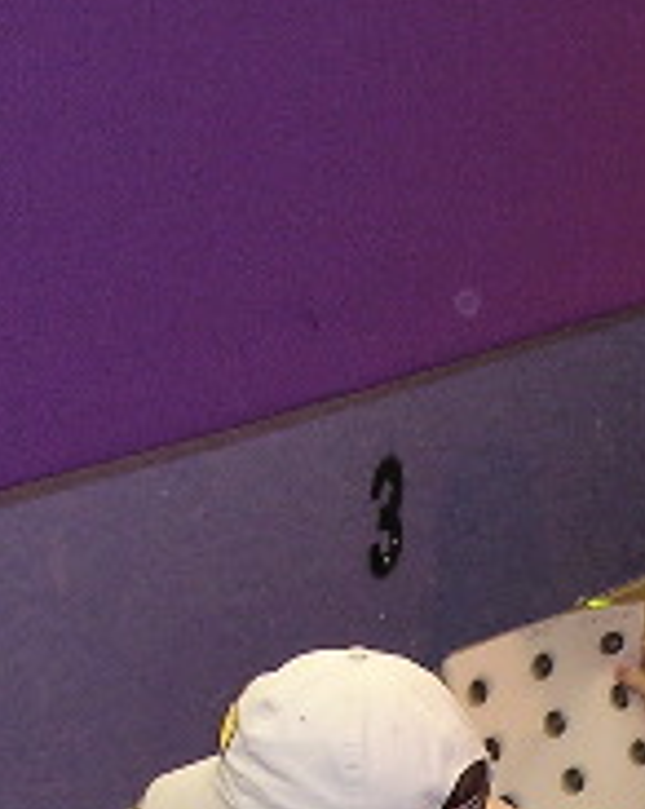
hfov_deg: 11.7
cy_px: 968
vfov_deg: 14.4
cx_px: 627
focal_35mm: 130
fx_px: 3107
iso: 127
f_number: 2.8
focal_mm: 5.8
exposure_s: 1/60.1
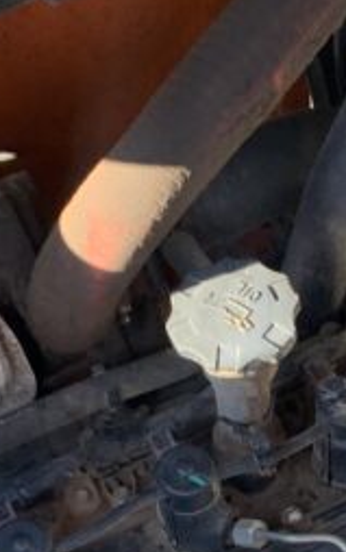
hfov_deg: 10.5
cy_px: 652
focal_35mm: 124
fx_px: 1869
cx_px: 279
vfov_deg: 16.2
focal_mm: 3
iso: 20
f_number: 1.8
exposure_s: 1/122
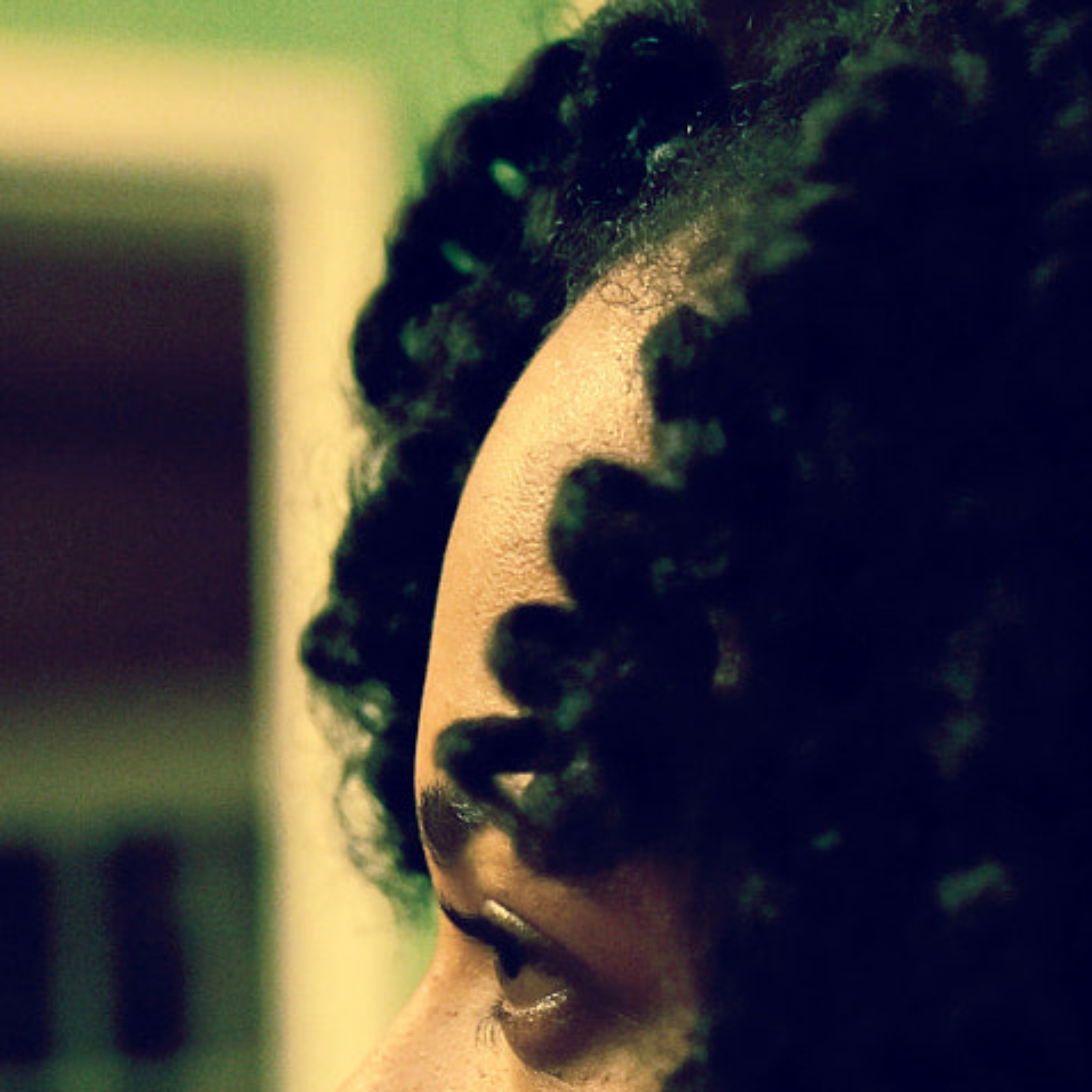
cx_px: 998
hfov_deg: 15.5
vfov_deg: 14.7
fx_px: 3962
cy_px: 1599
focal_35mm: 111
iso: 1000
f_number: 1.8
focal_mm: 26
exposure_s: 1/250
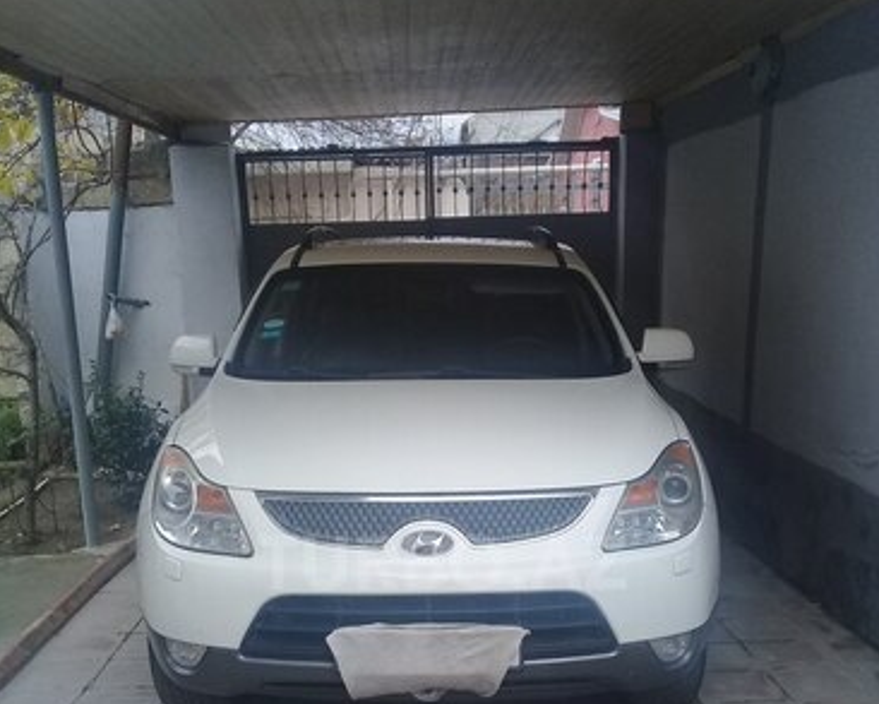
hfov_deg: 44.8
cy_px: 562
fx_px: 1067
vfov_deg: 35.3
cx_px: 442
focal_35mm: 41
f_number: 2.2
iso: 50
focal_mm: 3.3
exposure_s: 1/140
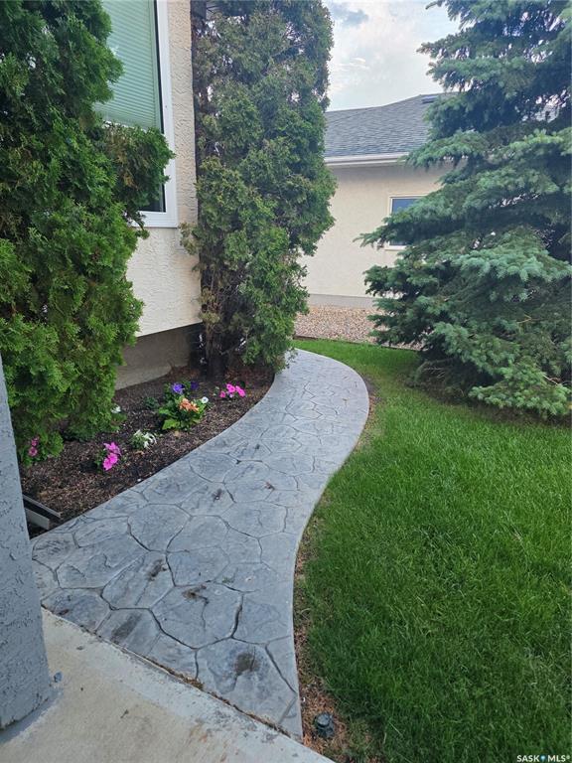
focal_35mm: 23
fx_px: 507
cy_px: 382
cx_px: 286
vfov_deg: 73.9
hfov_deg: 58.9
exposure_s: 1/180
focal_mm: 6.3
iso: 160
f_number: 1.7
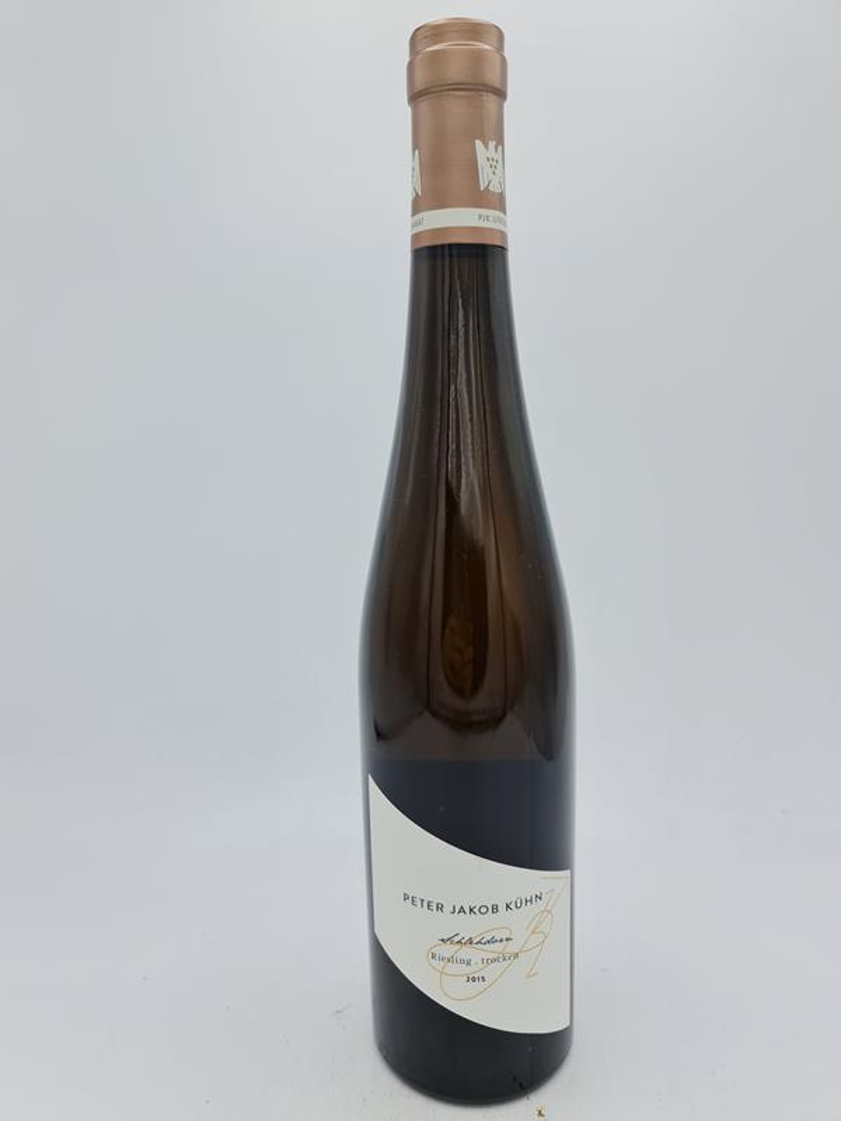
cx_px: 420
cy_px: 560
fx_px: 810
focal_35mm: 25
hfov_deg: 54.9
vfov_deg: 69.4
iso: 50
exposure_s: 1/354
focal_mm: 7
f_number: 1.8
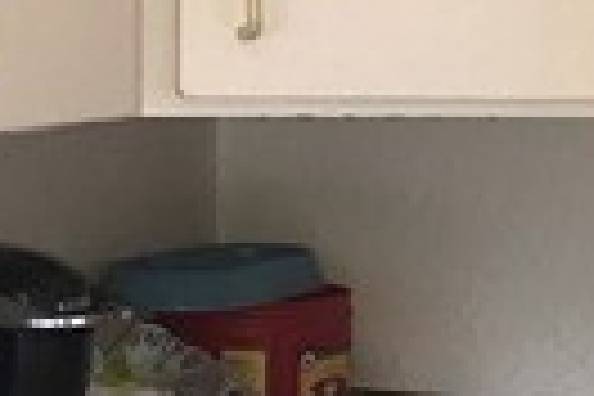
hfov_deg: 8.8
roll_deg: -2.0
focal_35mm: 226
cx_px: 945
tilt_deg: -8.4
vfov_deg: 6.1
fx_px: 3729
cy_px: 374
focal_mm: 3.99
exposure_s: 1/31
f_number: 1.8
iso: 20
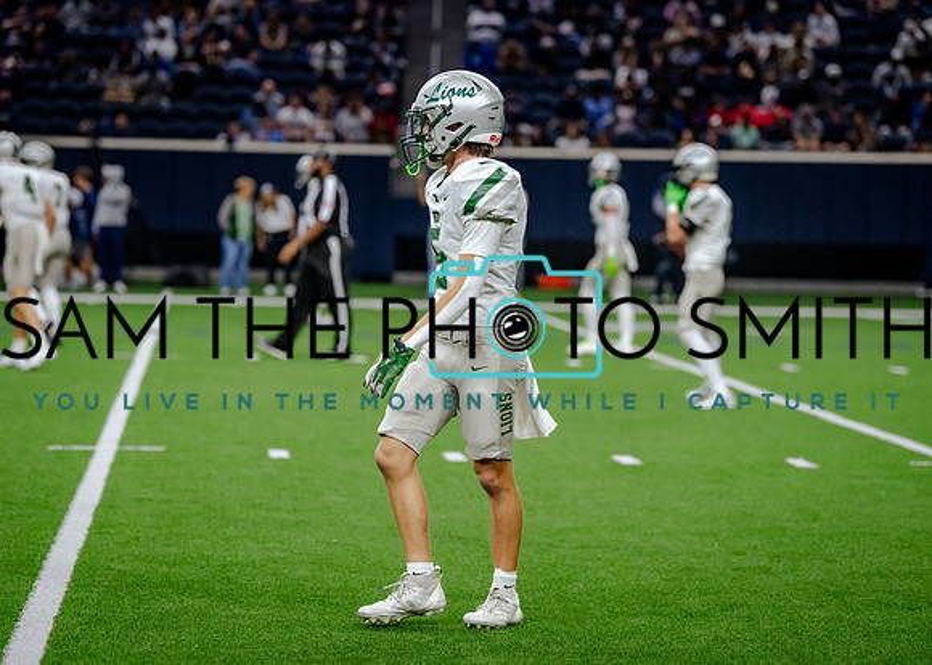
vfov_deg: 9.8
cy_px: 308
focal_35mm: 147
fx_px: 3889
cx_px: 409
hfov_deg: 13.7
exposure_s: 1/1250
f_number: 2.8
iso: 2500
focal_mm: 125
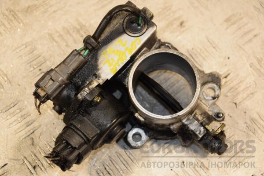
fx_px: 726
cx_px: 132
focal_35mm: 99
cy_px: 88
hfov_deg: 20.6
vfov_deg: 13.8
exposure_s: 1/125
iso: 800
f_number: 5.3
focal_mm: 66
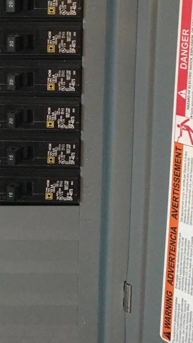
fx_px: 564
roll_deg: -1.6
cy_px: 58
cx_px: 39
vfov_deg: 32.7
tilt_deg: -12.6
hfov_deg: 19.2
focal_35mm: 62
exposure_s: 1/6
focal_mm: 3.99
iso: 80
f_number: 1.8
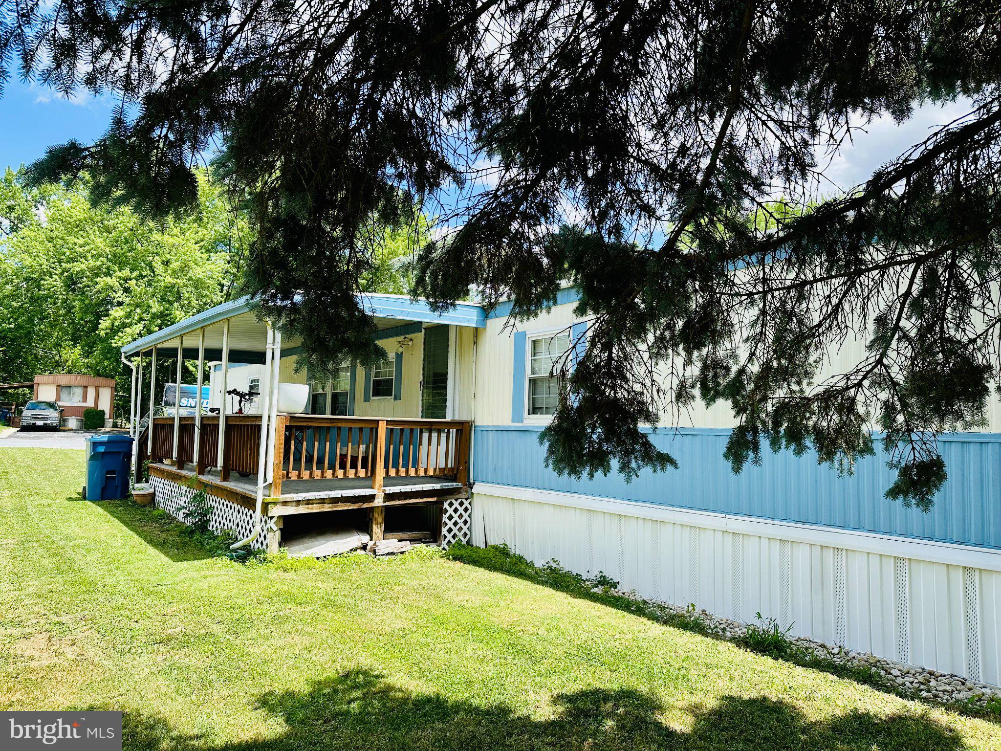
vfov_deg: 56.8
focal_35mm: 24
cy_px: 376
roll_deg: -2.1
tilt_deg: +5.3
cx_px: 500
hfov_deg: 71.6
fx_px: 694
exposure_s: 1/1949
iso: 80
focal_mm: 6.86
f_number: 1.78
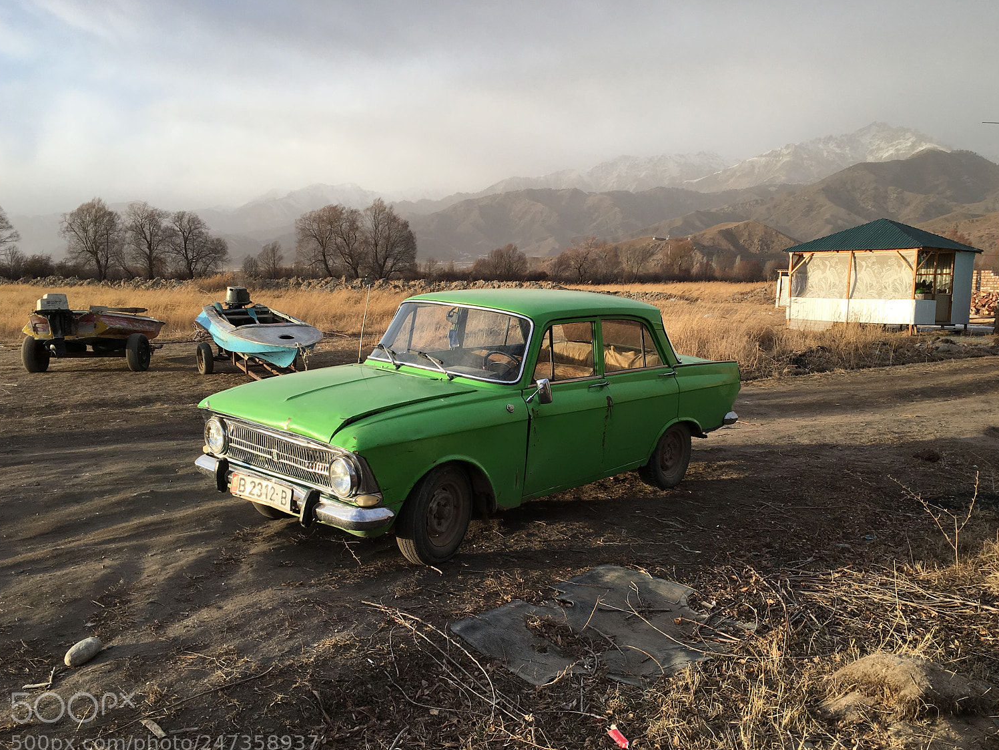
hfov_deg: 58.3
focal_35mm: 31
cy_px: 395
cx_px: 503
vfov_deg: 45.4
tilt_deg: -7.0
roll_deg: -3.4
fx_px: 895
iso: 25
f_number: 2.2
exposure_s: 1/534
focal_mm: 4.15
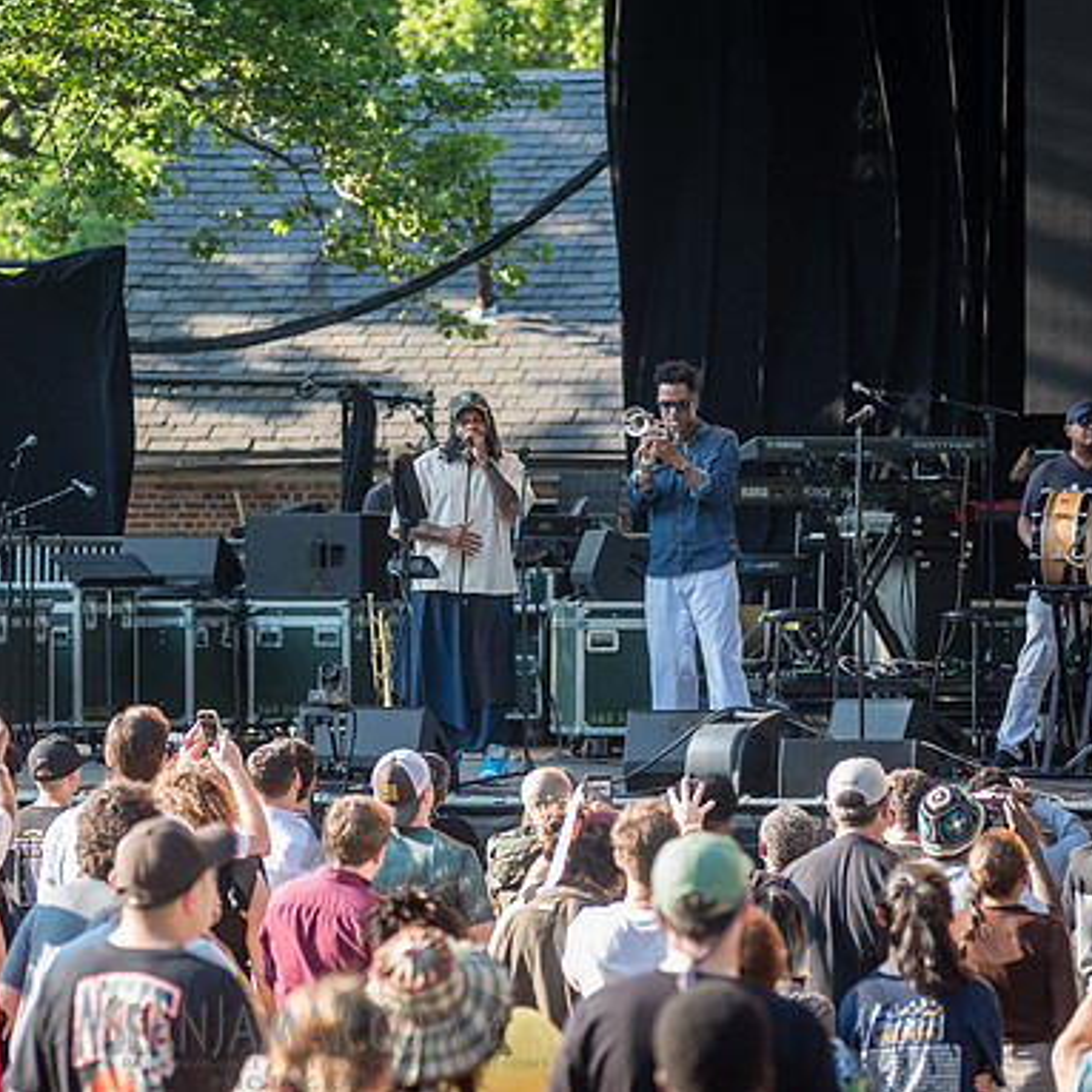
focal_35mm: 174
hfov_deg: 10.0
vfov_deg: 10.0
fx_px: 6210
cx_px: 316
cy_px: 543
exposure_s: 1/1000
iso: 800
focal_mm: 135
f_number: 3.5
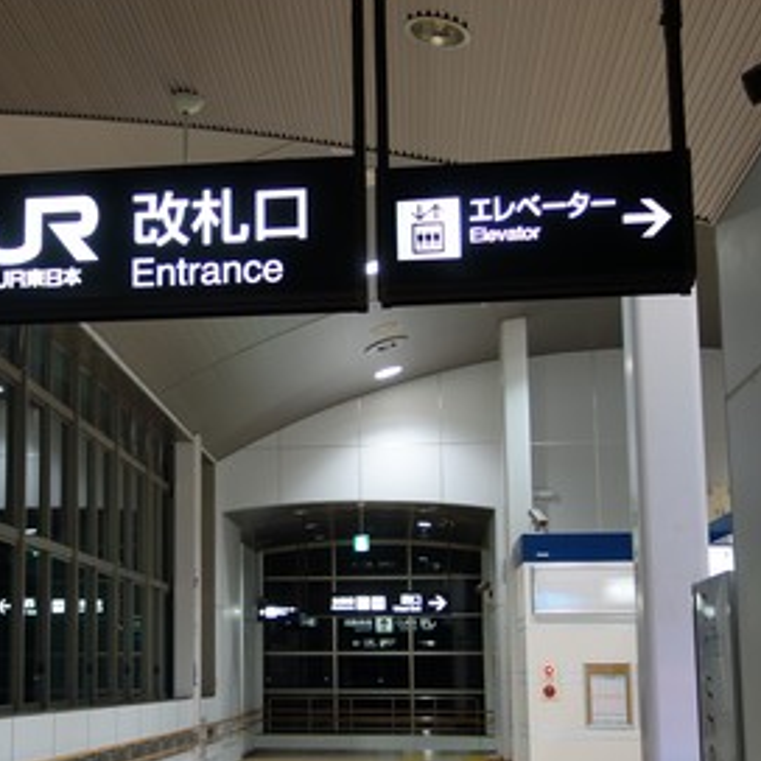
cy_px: 469
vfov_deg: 30.5
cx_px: 190
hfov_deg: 30.1
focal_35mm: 56
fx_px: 1393
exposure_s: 1/30
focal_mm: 10.4
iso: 125
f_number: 1.8
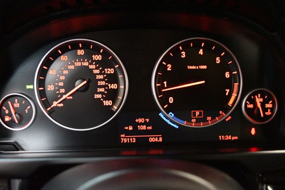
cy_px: 95
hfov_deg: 53.2
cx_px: 142
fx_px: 285
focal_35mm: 36
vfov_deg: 36.8
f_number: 4
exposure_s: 1/60
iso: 8000
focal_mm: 24
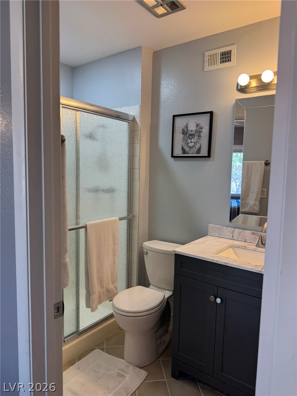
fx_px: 275
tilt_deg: -5.2
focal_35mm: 24
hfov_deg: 56.8
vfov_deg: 71.6
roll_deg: -1.2
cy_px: 198
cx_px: 148
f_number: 1.78
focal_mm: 6.76
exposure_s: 1/120
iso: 100
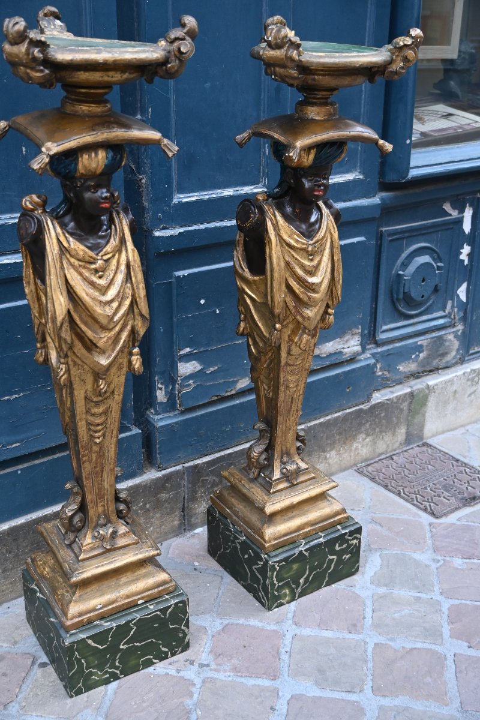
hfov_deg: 33.0
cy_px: 360
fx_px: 810
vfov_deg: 47.9
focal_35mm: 40
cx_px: 240
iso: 400
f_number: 3.8
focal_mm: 27
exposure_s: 1/200
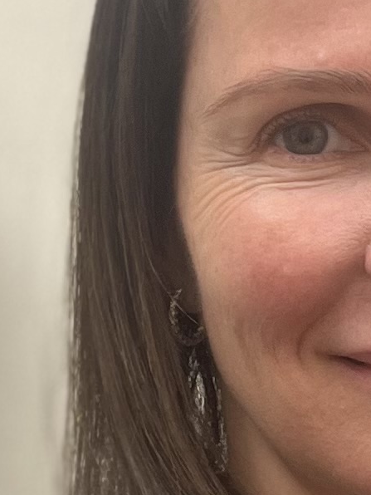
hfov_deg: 8.4
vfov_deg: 11.0
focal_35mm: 176
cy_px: 617
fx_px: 2515
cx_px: 414
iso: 80
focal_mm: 5.1
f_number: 1.6
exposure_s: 1/60
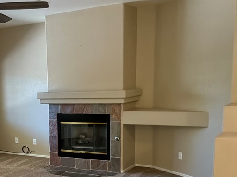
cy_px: 151
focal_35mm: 56
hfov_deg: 32.5
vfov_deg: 25.5
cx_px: 19
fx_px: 383
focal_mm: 3
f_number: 1.8
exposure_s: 1/60
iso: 200
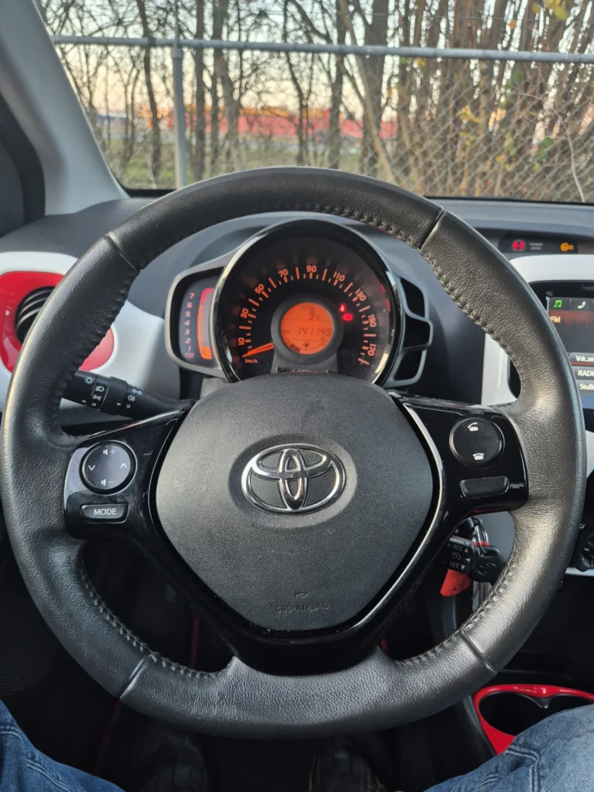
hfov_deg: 58.9
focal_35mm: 23
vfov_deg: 73.9
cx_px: 297
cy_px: 396
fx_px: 526
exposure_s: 1/100
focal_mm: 5.4
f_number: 1.8
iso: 250
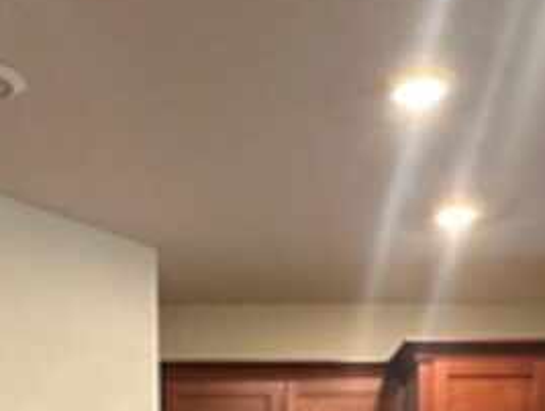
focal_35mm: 67
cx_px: 210
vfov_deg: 16.6
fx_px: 1056
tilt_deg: -10.2
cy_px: 820
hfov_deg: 28.8
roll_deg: +1.8
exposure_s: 1/60
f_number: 2.2
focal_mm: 2.22
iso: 320
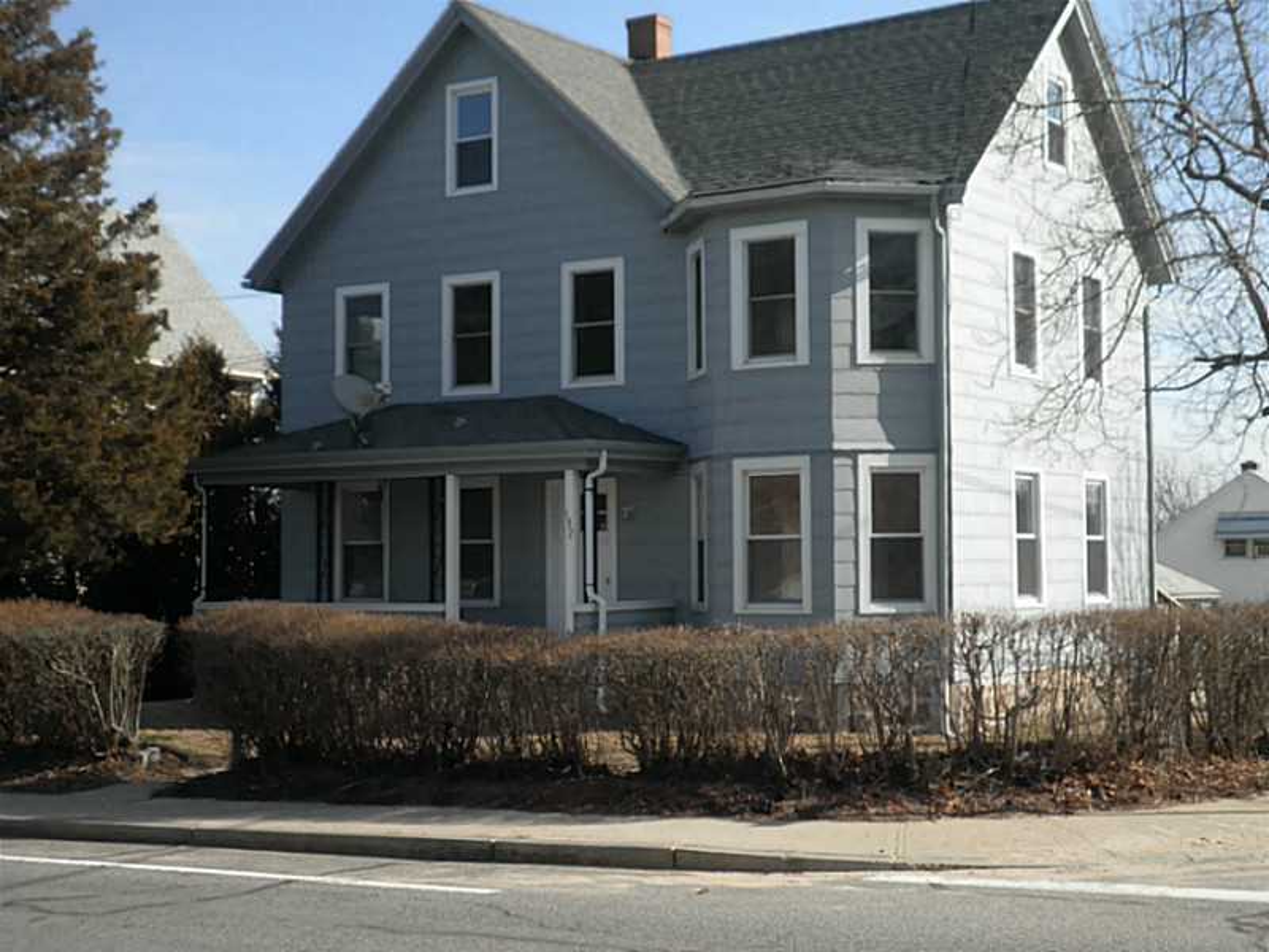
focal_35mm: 51
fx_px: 1870
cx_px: 634
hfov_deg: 37.5
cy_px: 476
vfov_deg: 28.6
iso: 64
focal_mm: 9
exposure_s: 1/400
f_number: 3.8
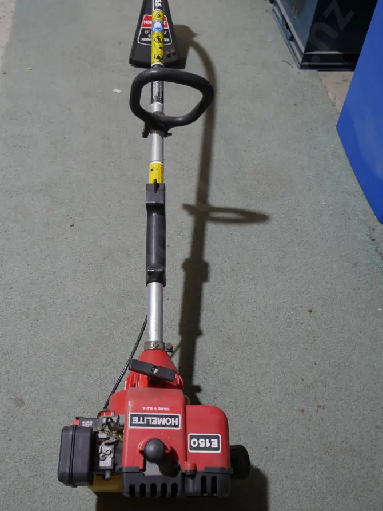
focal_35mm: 39
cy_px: 240
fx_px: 575
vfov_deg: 47.8
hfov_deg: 36.8
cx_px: 168
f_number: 4
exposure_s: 1/60
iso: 320
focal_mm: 17
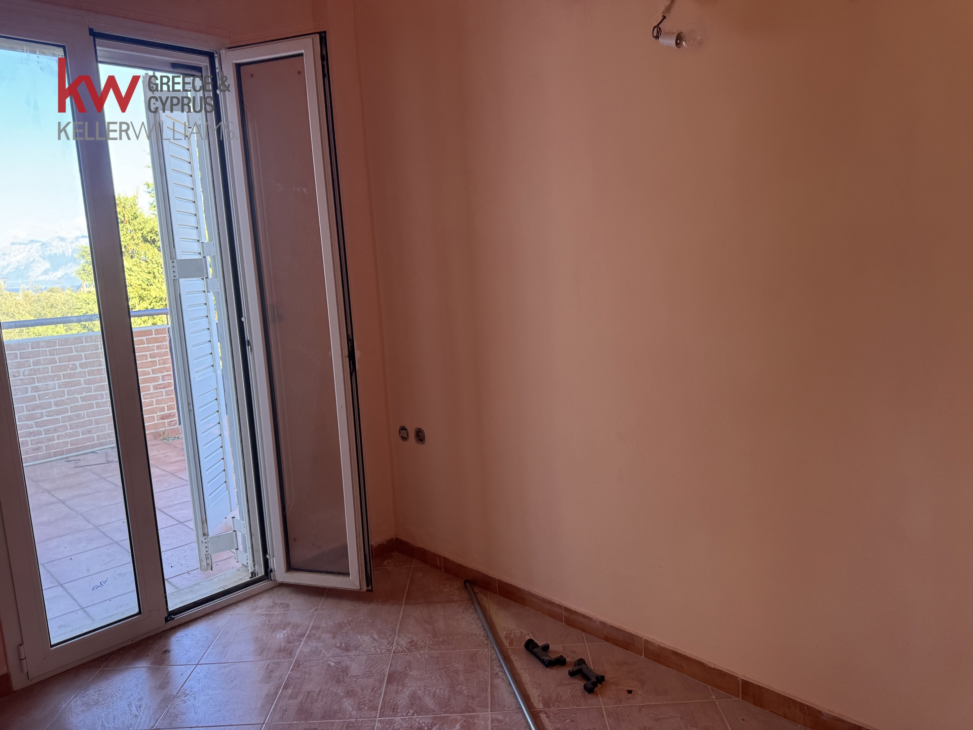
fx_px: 675
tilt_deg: -7.3
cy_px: 365
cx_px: 486
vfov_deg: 56.8
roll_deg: +2.9
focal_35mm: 24
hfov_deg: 71.6
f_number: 1.78
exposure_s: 1/121
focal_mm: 6.76
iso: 80
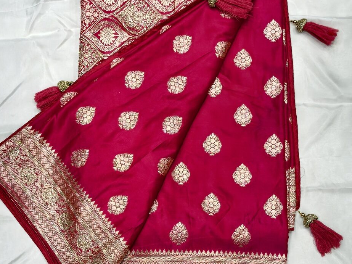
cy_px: 134
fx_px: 529
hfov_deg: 36.8
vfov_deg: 28.0
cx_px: 169
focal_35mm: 52
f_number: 1.78
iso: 64
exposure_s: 1/425
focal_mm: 6.76
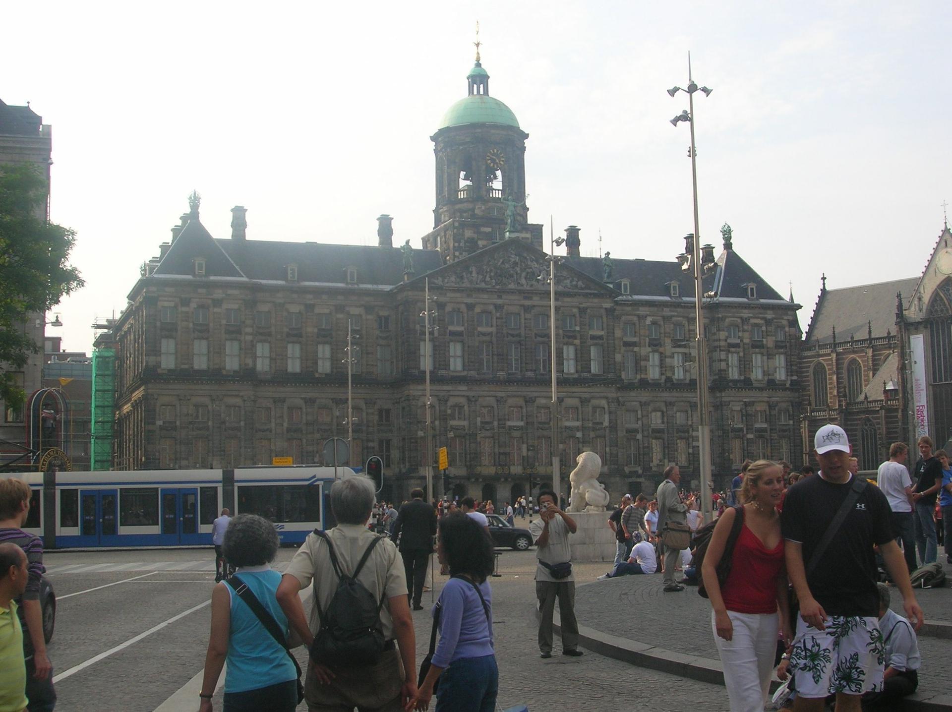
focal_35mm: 46
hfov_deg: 41.3
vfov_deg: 31.5
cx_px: 476
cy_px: 356
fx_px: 1264
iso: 50
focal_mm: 7.7
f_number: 5.4
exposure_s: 1/198
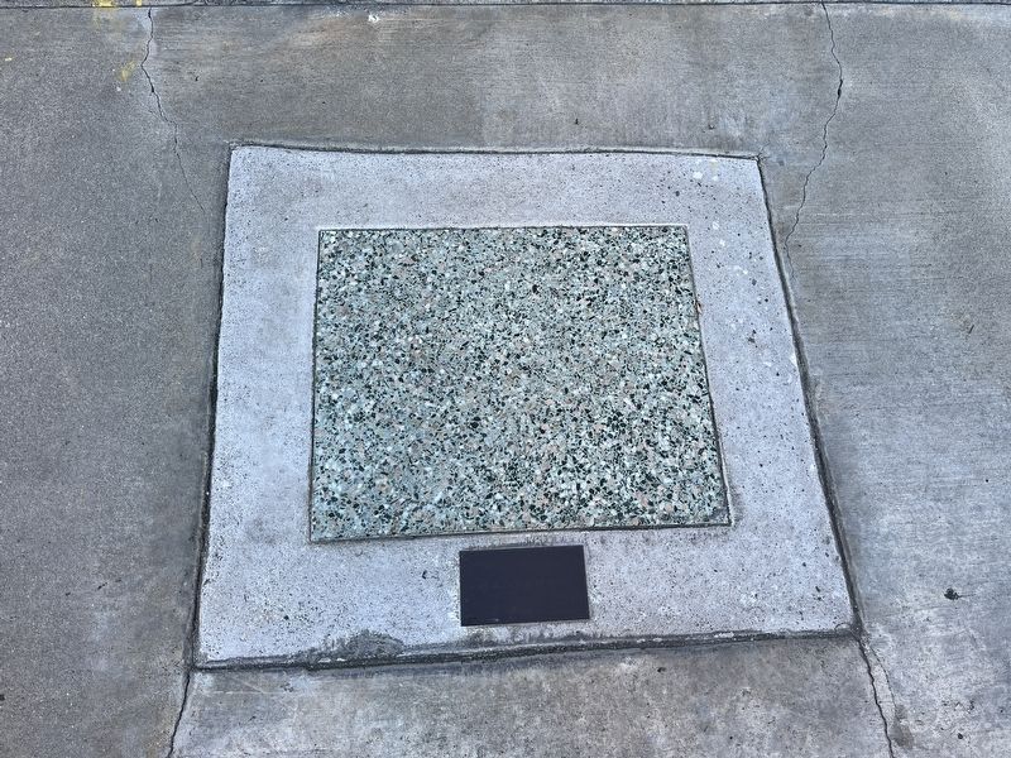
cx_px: 506
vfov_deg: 53.1
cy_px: 379
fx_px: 759
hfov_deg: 67.3
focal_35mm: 26
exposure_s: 1/367
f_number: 1.6
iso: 50
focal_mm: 5.1
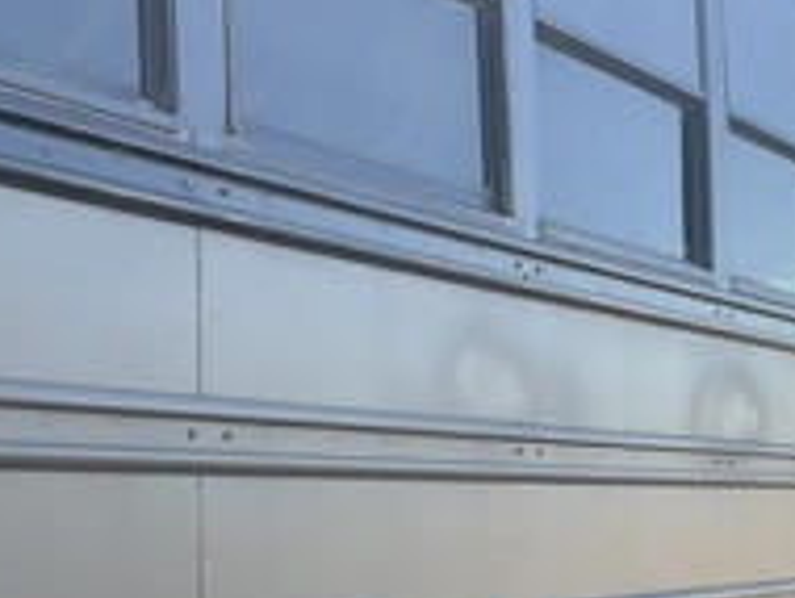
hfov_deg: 31.6
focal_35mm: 61
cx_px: 389
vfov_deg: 23.4
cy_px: 552
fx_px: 1403
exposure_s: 1/186
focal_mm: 3
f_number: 1.8
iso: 20
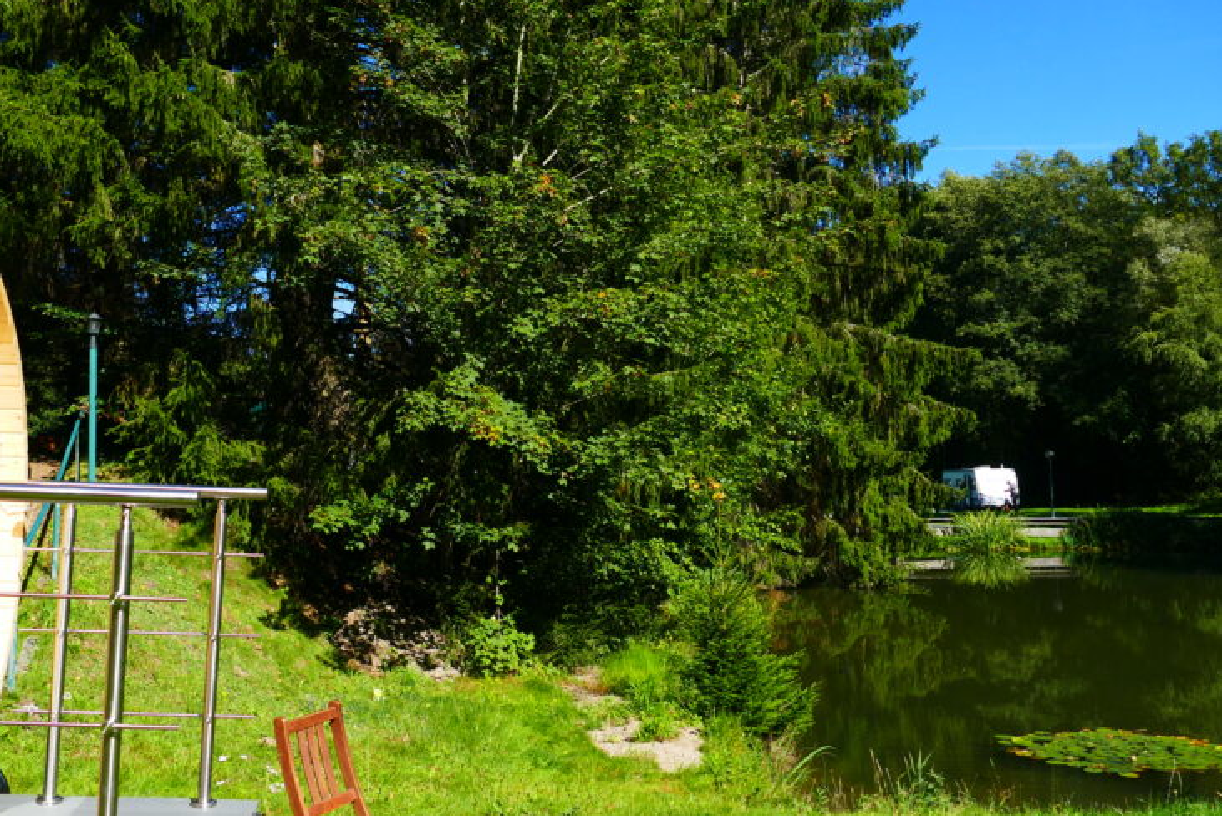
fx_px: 1188
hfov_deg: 54.0
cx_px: 481
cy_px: 375
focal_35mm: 35
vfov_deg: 37.9
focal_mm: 9.12
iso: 125
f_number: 2.8
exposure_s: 1/1600
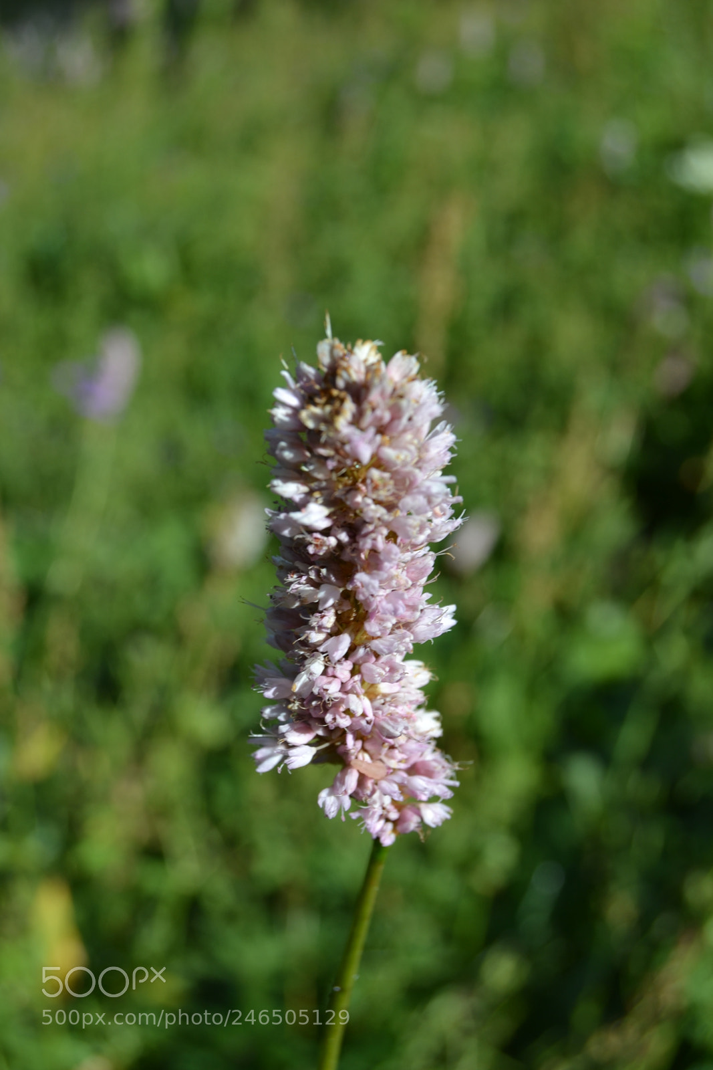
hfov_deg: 23.8
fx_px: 1693
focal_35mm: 57
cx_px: 356
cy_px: 535
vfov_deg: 35.1
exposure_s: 1/200
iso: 100
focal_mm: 38
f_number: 7.1
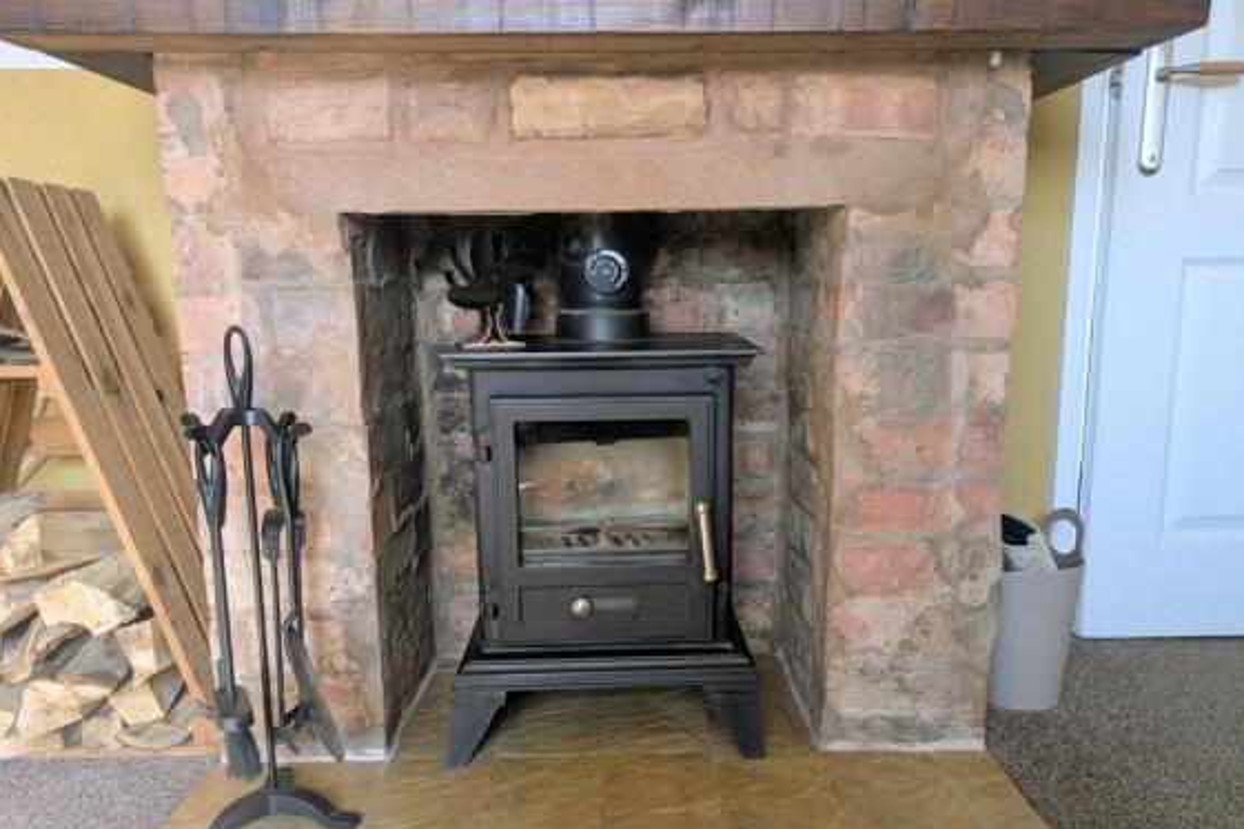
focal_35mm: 27
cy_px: 449
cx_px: 639
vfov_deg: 47.9
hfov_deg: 67.4
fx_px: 933
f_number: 1.89
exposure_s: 1/100
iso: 89
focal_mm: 5.43
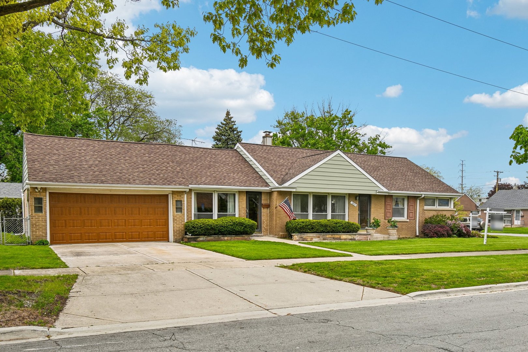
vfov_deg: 43.6
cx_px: 264
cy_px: 176
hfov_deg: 61.9
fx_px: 440
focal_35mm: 30
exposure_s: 1/160
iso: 100
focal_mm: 20
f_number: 8
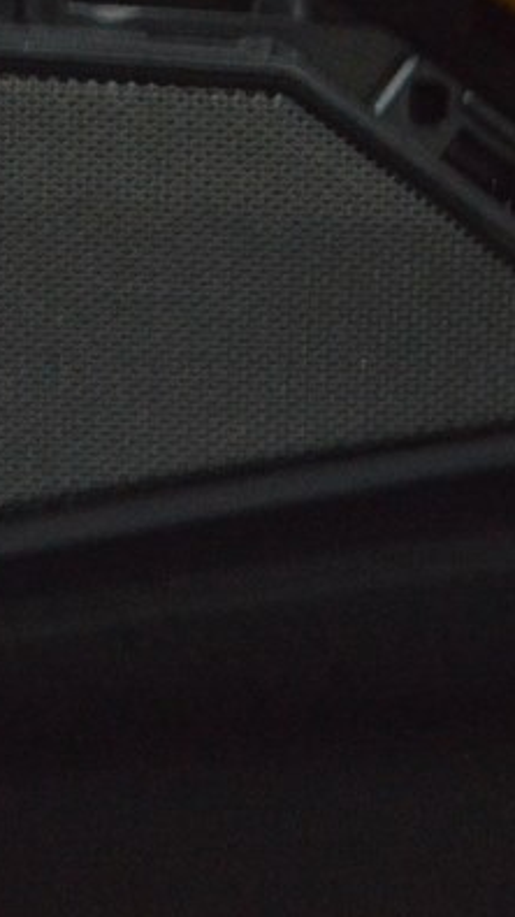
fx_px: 4454
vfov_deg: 11.7
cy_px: 301
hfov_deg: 6.4
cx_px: -478
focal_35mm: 183
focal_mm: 45
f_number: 20
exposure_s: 1/20
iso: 6400
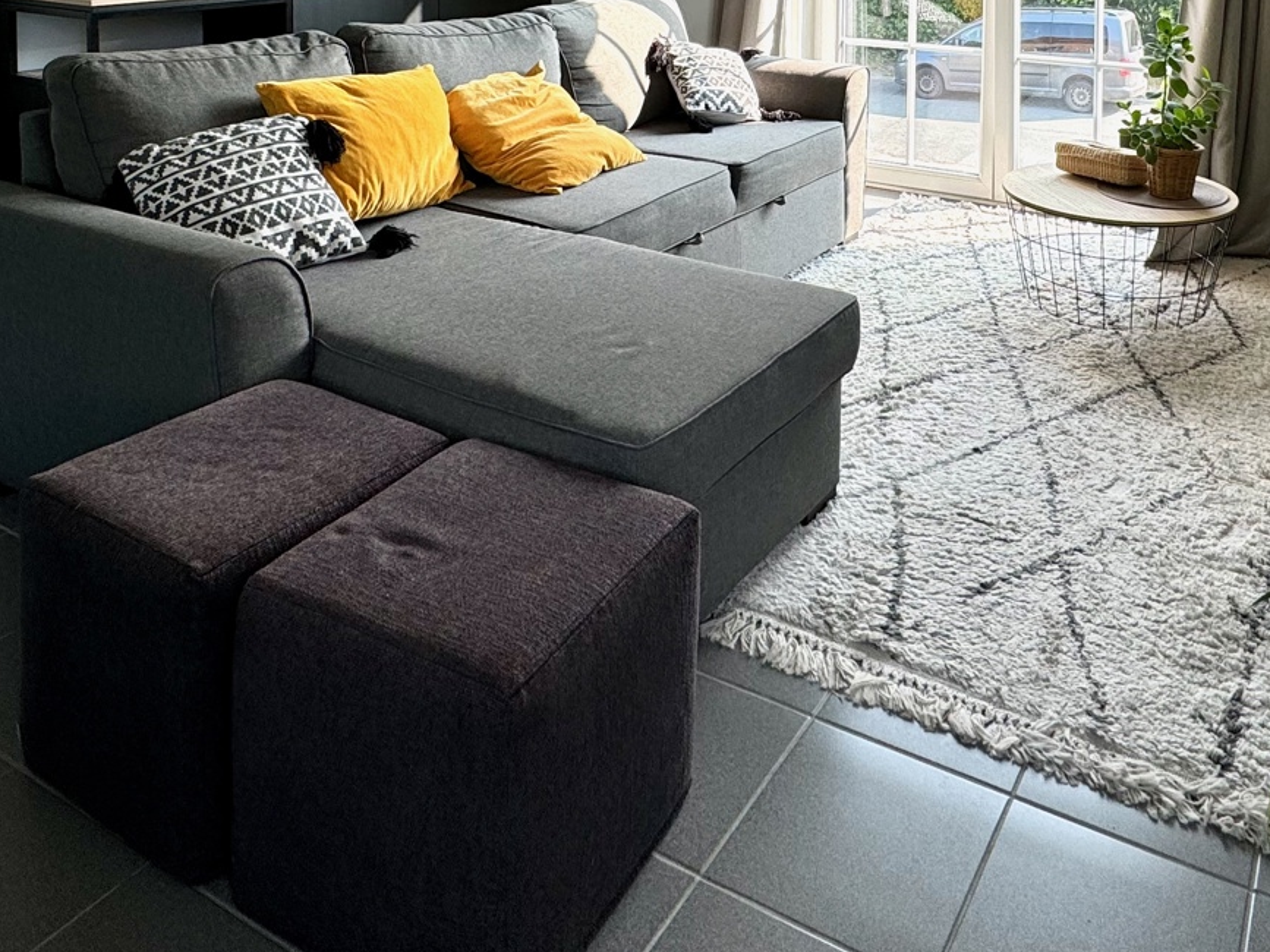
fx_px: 1137
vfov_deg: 39.2
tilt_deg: -3.1
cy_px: -35
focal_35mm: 31
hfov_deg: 57.4
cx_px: 816
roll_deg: -0.8
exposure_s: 1/112
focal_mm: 2.22
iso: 40
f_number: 2.2
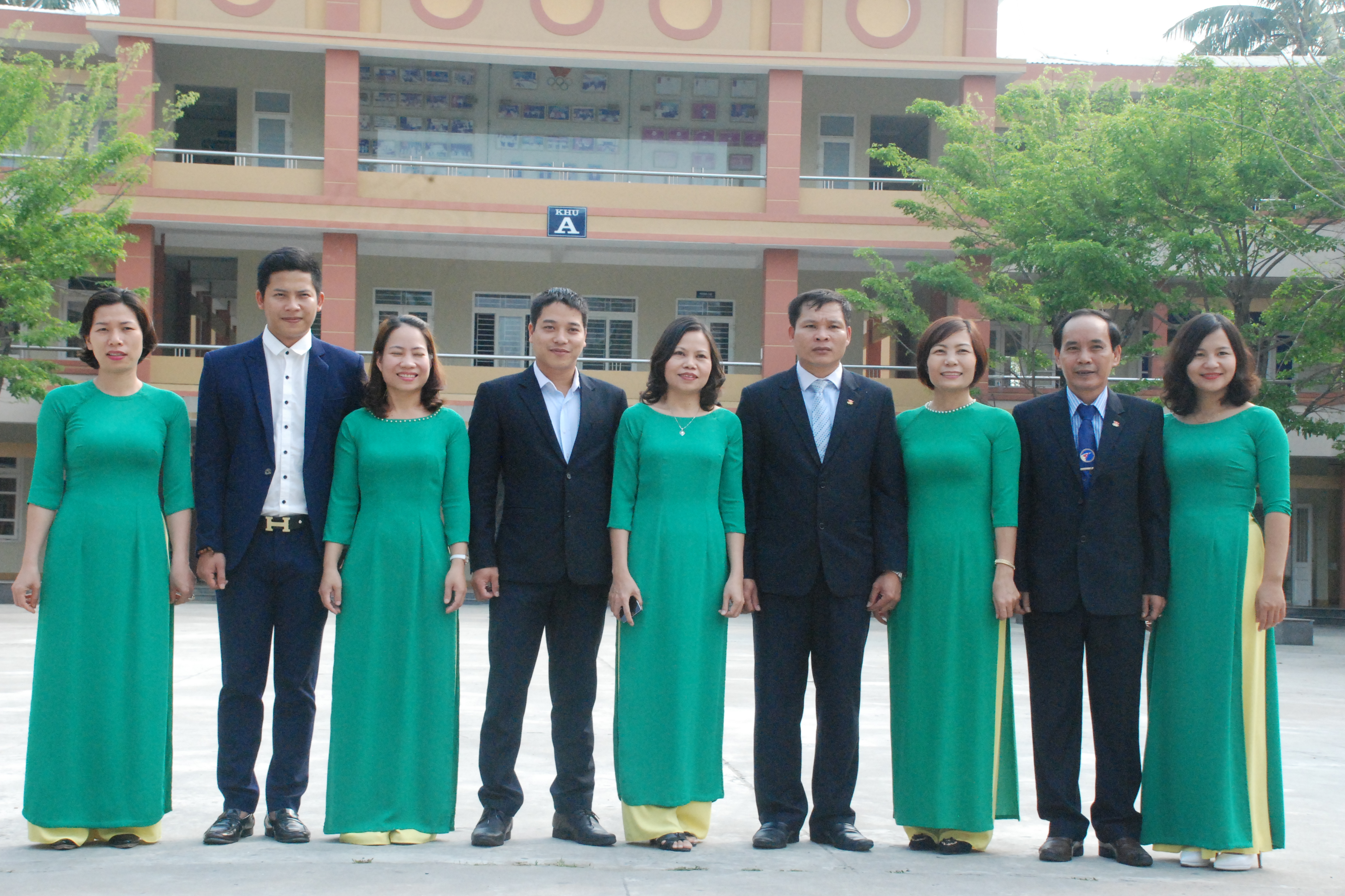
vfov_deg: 22.3
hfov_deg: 32.9
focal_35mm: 61
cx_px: 660
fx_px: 2279
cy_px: 459
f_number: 10
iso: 1600
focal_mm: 38
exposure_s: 1/400
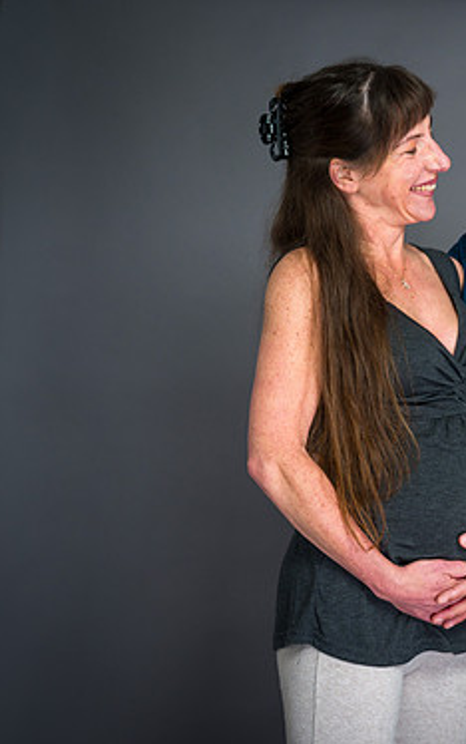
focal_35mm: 60
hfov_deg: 20.4
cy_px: 380
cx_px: 538
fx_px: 1218
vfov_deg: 34.0
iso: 200
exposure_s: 1/125
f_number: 6.3
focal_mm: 38
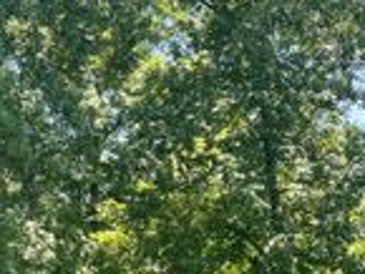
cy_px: 197
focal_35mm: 86
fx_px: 908
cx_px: -101
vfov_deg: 17.1
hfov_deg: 20.8
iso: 32
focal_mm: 5.1
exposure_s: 1/635
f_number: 1.6
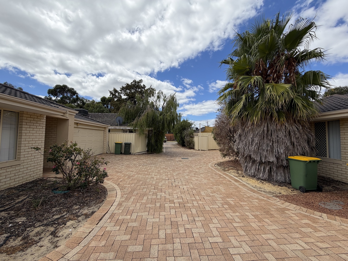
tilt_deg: +2.8
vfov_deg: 85.7
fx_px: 141
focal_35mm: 14
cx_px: 174
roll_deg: -1.1
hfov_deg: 102.1
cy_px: 130
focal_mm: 2.22
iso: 20
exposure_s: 1/1145
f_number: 2.2
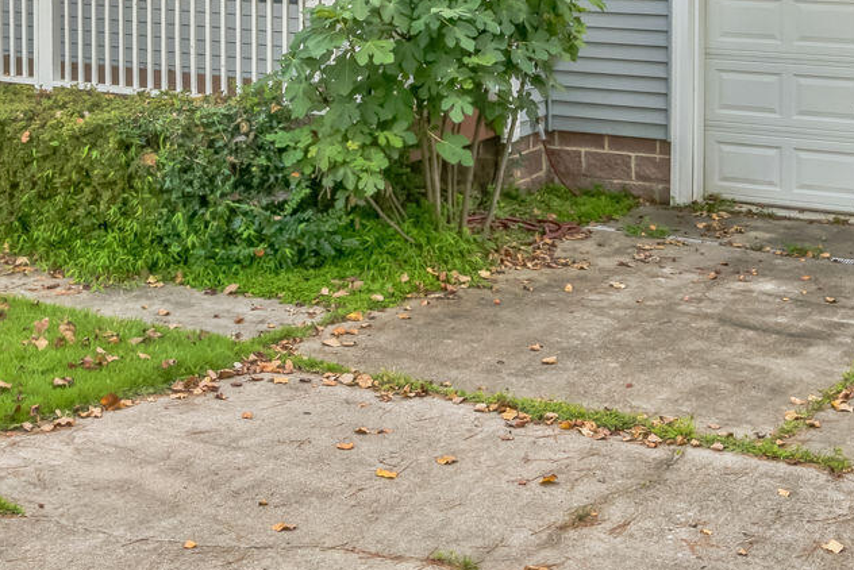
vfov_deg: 18.8
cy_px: -142
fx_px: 1614
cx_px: 493
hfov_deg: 29.6
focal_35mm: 68
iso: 400
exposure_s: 1/125
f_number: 8
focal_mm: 21
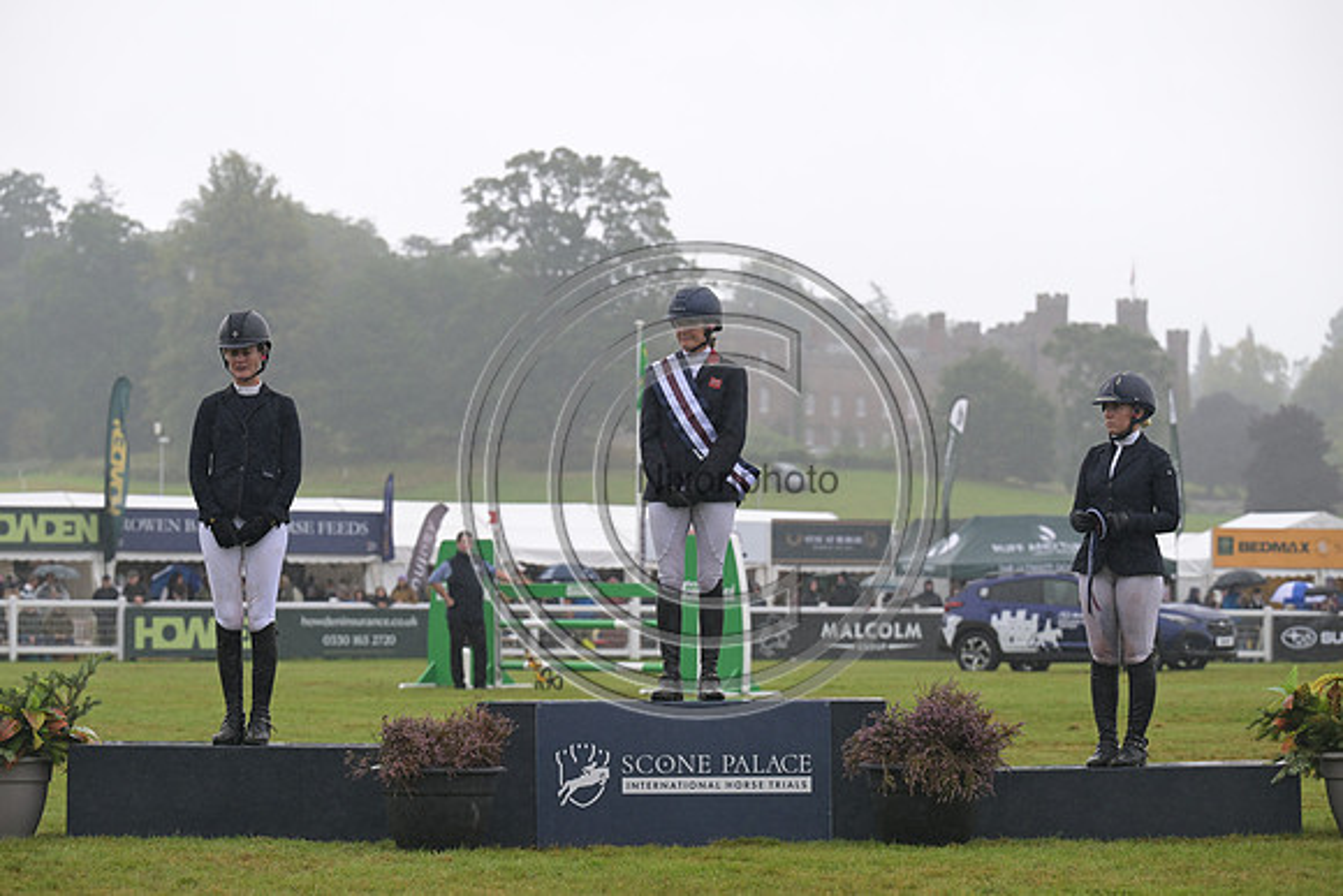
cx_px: 672
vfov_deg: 12.5
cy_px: 448
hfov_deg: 18.6
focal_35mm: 110
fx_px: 4104
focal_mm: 110
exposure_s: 1/1250
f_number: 4.5
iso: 1000
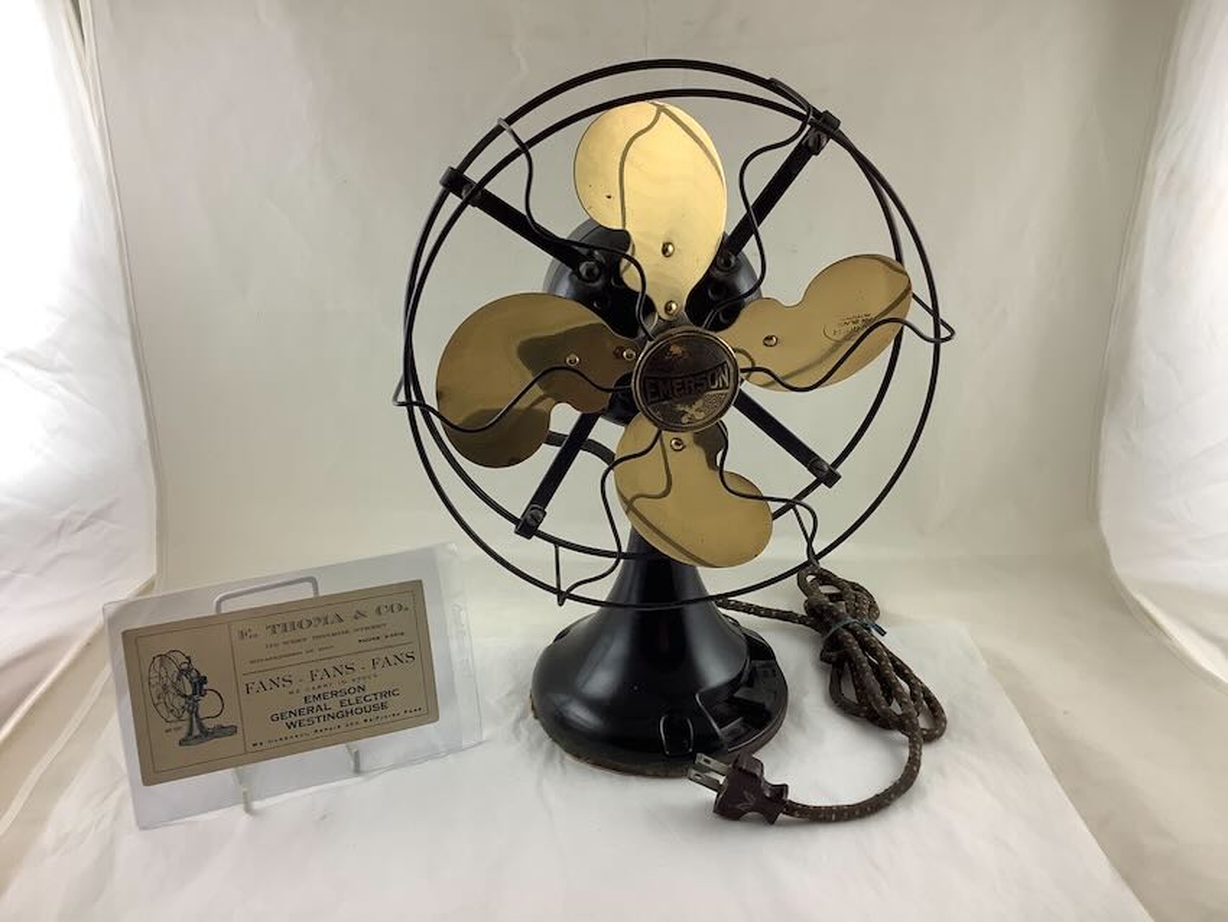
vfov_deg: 45.5
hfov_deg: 58.3
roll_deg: +0.3
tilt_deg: -22.7
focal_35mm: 31
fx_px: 1100
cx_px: 614
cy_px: 461
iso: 50
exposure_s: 1/60
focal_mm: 3.3
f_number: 2.4
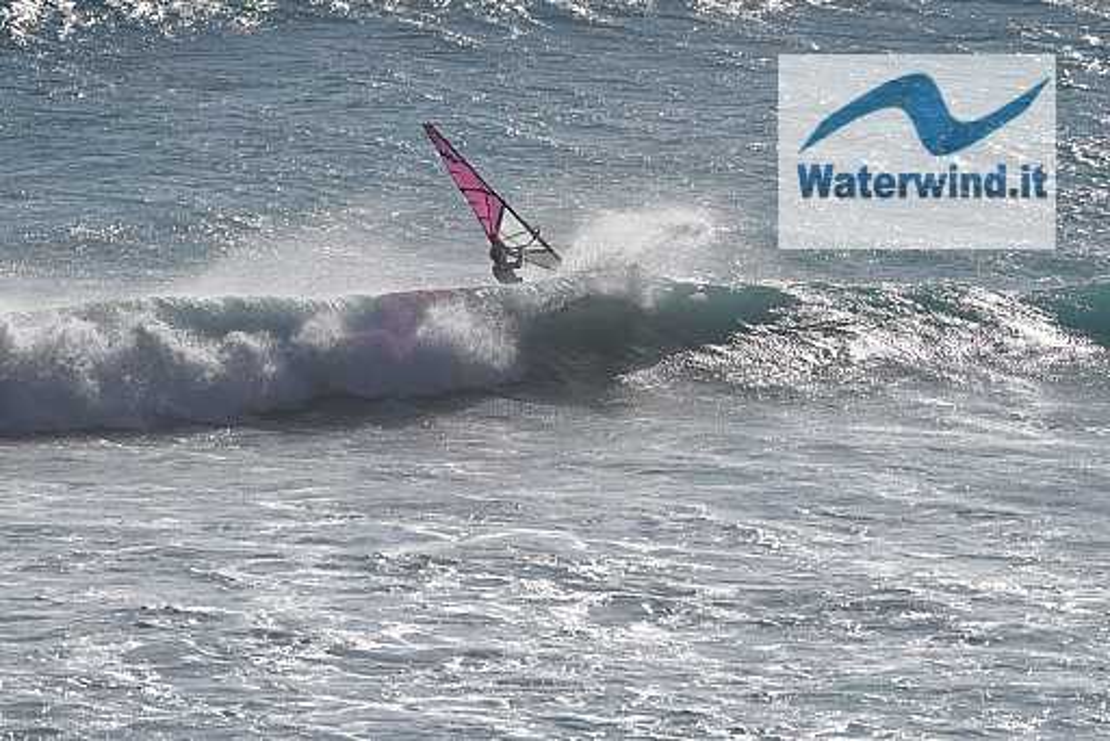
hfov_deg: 4.6
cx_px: 555
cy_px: 370
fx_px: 13882
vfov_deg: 3.1
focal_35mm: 450
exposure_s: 1/1250
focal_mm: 300
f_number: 9
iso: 200
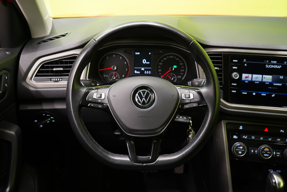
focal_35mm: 36
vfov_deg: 36.9
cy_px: 96
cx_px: 144
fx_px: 287
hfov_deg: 53.1
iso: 1250
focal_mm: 36
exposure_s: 1/20
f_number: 5
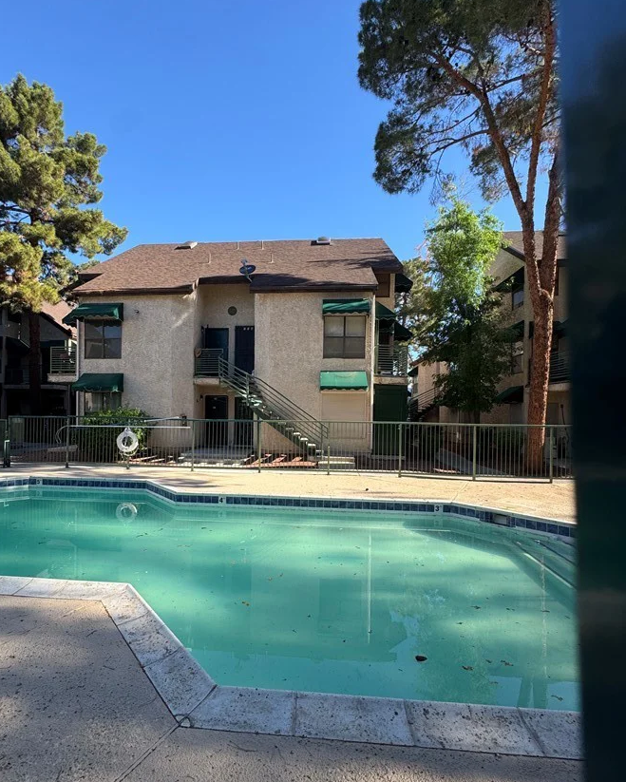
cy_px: 415
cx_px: 284
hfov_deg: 76.8
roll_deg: -0.9
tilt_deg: +0.0
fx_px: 393
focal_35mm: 17
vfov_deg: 89.5
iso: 40
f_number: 2.2
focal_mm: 2.22
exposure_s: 1/664
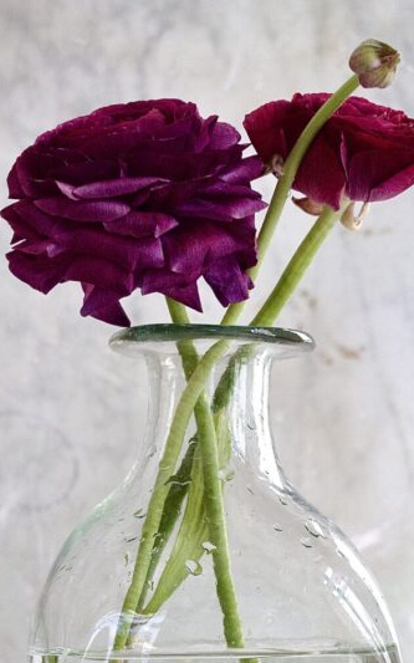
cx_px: 210
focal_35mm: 116
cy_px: 590
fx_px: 2095
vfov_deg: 17.7
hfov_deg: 11.3
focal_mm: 27
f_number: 3.6
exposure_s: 1/60
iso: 400
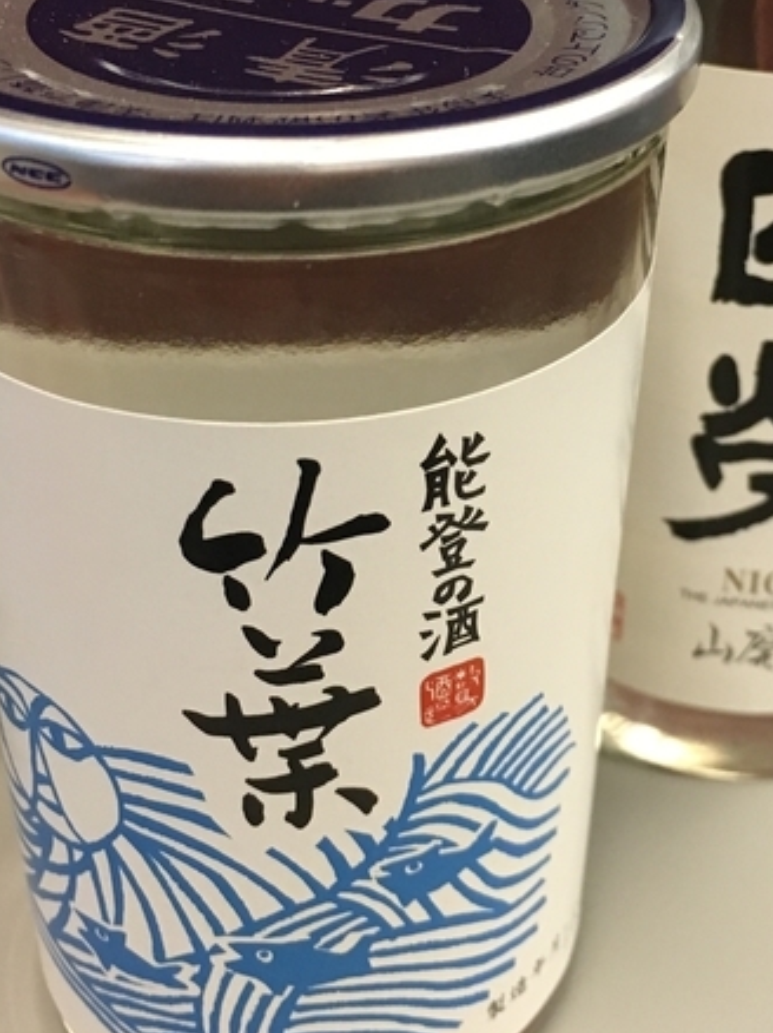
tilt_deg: -29.8
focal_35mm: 53
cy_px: 392
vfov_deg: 36.0
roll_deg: -3.1
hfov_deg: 27.4
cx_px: 497
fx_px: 1580
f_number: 2.2
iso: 200
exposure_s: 1/24
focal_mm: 4.15
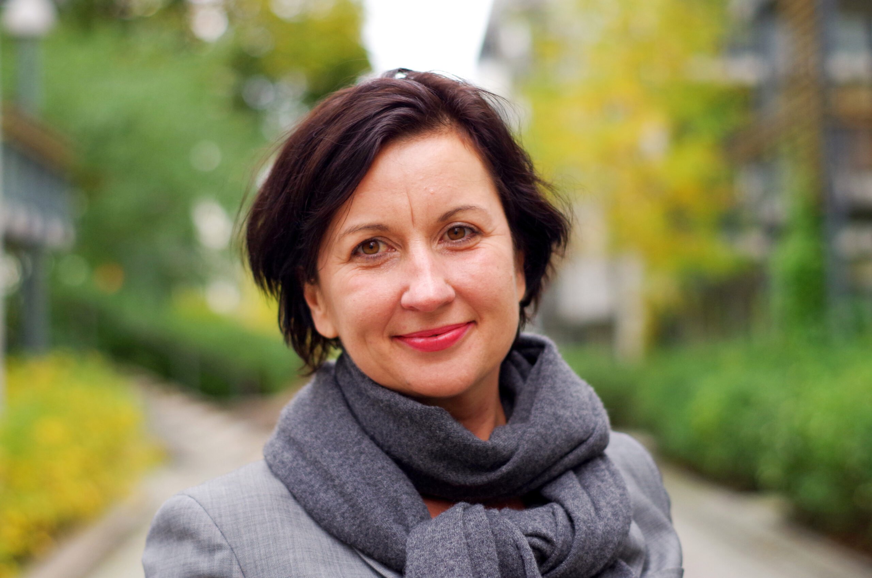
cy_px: 289
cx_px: 436
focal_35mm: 75
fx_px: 1813
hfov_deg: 27.0
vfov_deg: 18.1
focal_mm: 50
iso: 400
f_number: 2.2
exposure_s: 1/640
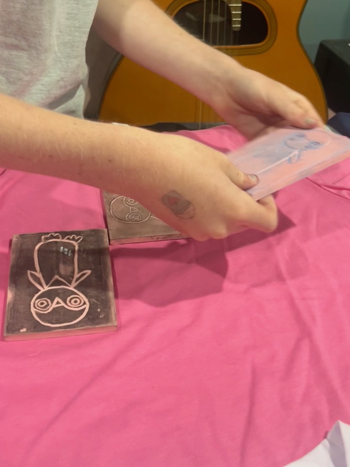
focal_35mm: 34
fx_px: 458
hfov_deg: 41.8
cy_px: 202
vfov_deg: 53.8
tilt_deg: -38.4
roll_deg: -6.3
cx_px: 175
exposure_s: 1/60
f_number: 1.6
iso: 400
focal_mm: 5.1
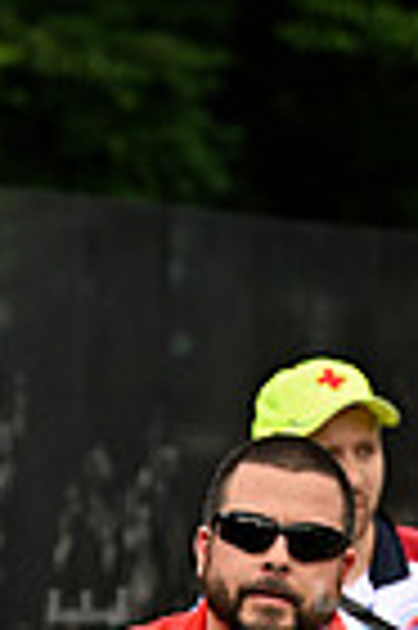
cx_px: -27
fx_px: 6914
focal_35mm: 396
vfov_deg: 5.2
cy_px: 994
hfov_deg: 3.5
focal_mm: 82
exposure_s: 1/320
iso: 64
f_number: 2.8
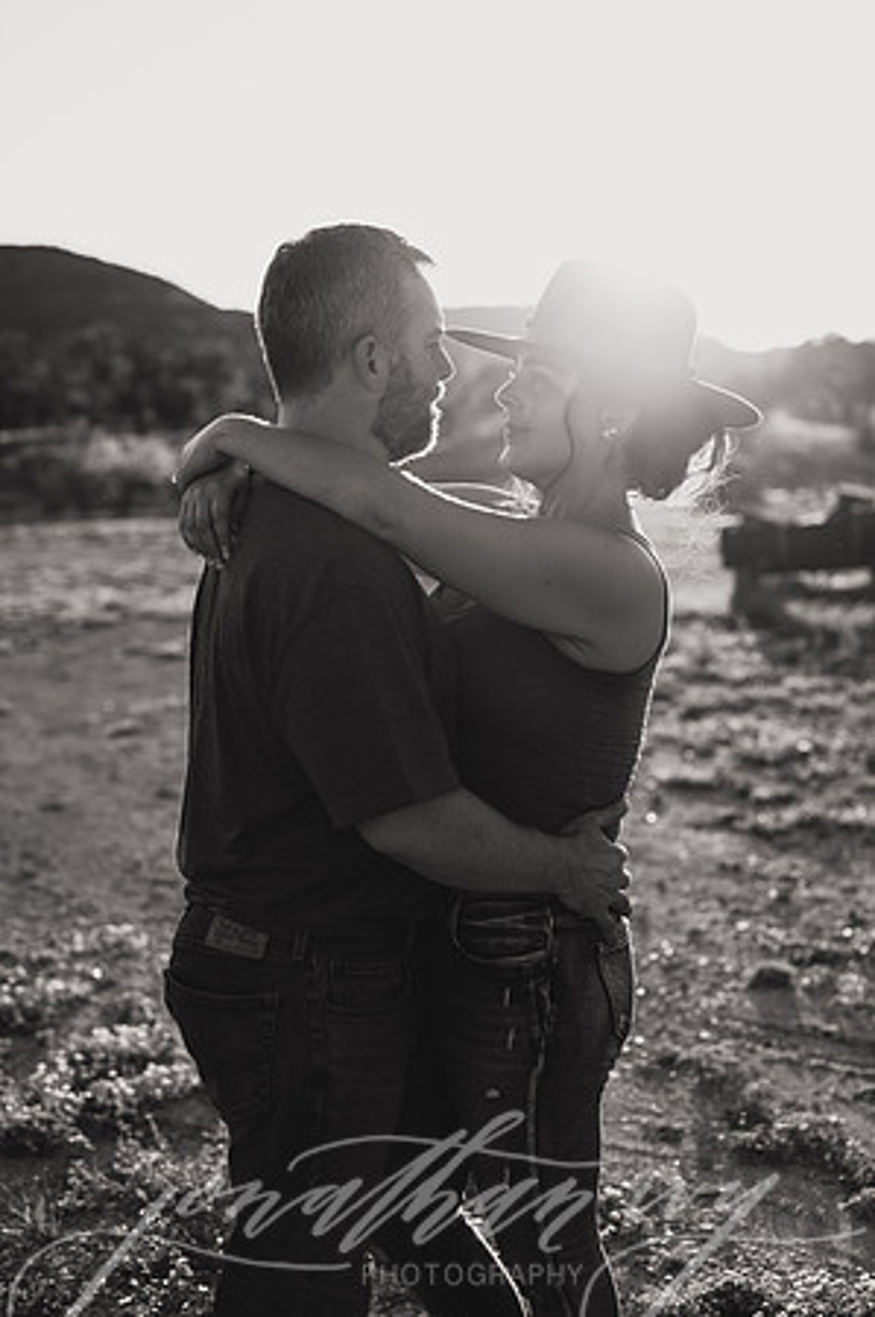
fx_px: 1827
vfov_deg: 39.6
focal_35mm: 50
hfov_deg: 26.9
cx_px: 438
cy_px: 658
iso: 80
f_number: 2.8
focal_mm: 50
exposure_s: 1/640
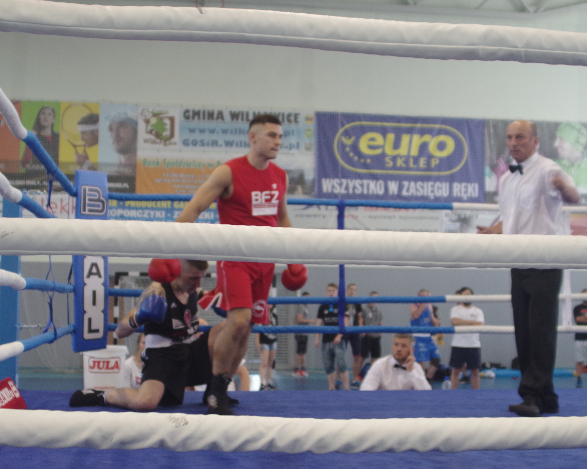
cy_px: 238
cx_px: 296
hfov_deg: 34.7
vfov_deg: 28.1
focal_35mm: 54
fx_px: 938
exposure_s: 1/60
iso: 800
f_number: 5.6
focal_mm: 28
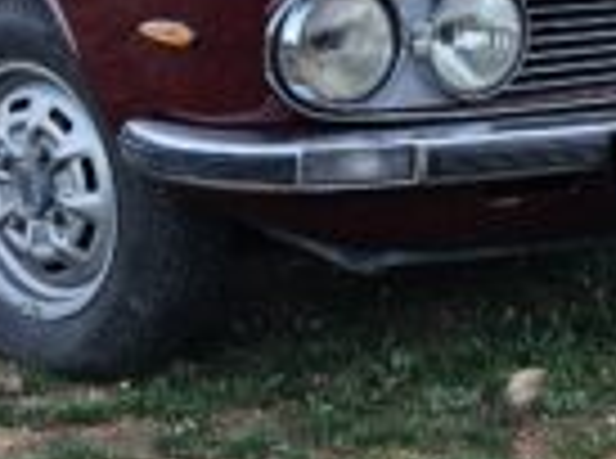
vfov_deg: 14.4
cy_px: 18
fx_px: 1793
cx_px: 243
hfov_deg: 19.5
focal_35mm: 101
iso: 80
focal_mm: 5.4
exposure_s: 1/100
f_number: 1.8
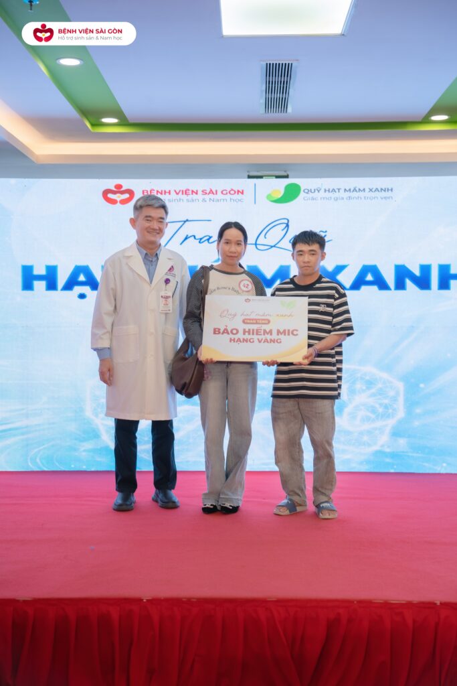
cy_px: 343
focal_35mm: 49
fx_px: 933
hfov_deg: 27.5
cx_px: 228
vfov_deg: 40.3
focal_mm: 49
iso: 1000
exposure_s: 1/125
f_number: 2.8
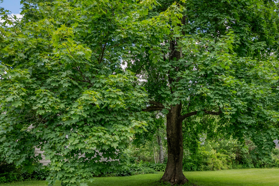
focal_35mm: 36
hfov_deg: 53.0
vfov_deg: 35.9
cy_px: 145
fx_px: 278
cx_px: 160
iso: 320
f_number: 7.1
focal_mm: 19.5
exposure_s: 1/125
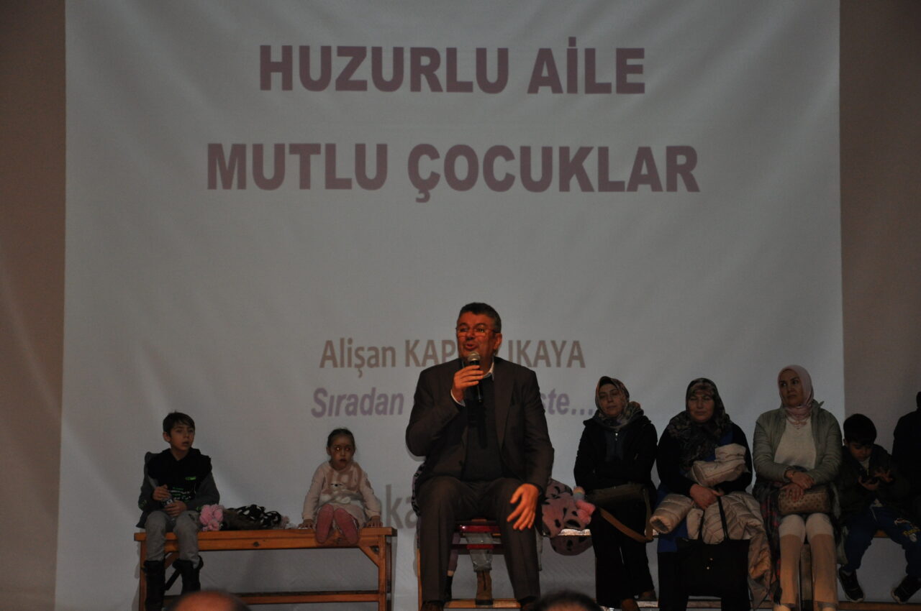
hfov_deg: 20.6
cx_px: 460
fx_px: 2530
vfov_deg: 13.8
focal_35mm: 99
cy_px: 306
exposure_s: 1/60
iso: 800
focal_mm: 66
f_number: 5.3
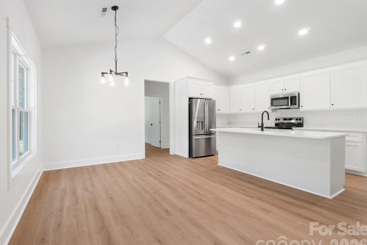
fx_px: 163
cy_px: 129
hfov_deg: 96.7
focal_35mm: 16
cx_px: 175
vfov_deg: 73.7
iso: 1250
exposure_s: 1/30
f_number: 7.1
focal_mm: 10
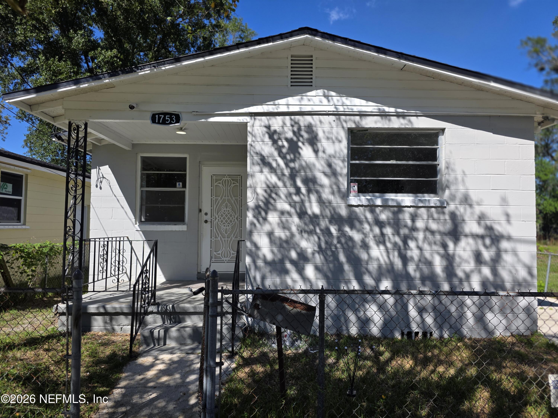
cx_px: 279
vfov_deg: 58.9
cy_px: 209
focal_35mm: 23
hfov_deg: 73.9
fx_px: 371
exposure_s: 1/4766
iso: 80
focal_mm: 6.3
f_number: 1.7
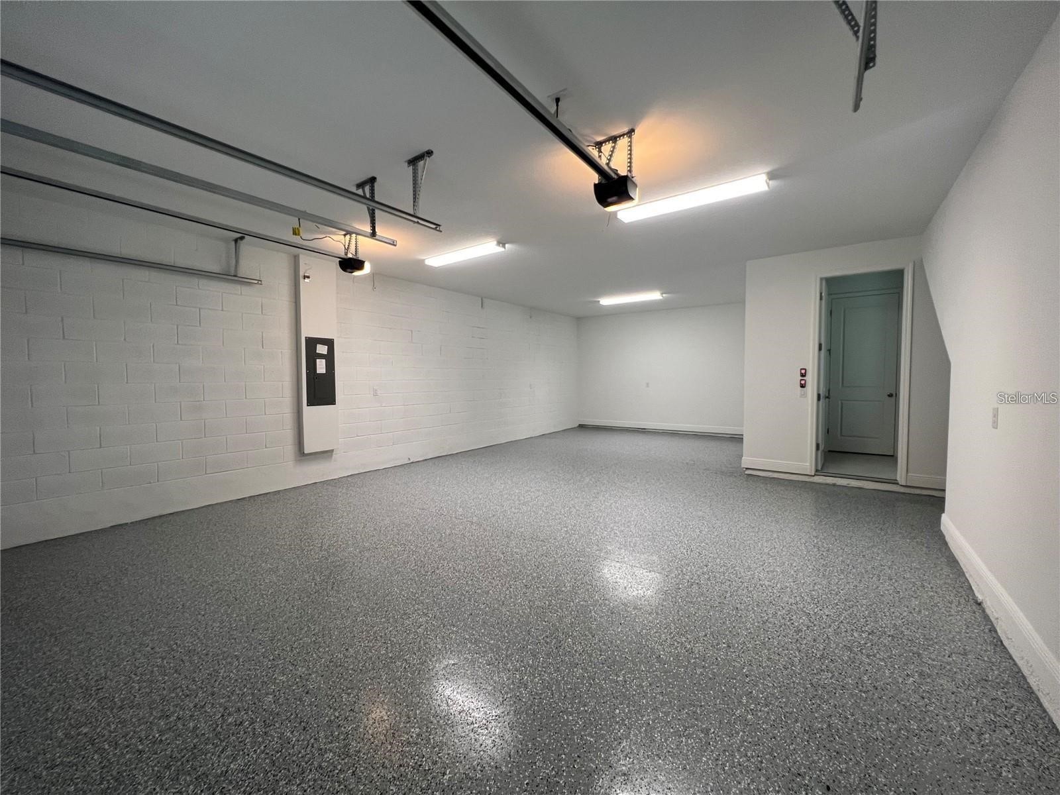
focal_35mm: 13
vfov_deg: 89.9
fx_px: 398
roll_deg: +0.4
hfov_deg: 106.2
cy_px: 398
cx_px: 530
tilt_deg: -2.1
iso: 200
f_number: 1.8
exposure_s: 1/120
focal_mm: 1.57
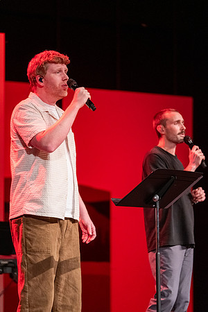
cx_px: 104
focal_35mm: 210
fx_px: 1820
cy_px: 156
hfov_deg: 6.5
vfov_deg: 9.8
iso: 6400
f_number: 2.8
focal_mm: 140
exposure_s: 1/210
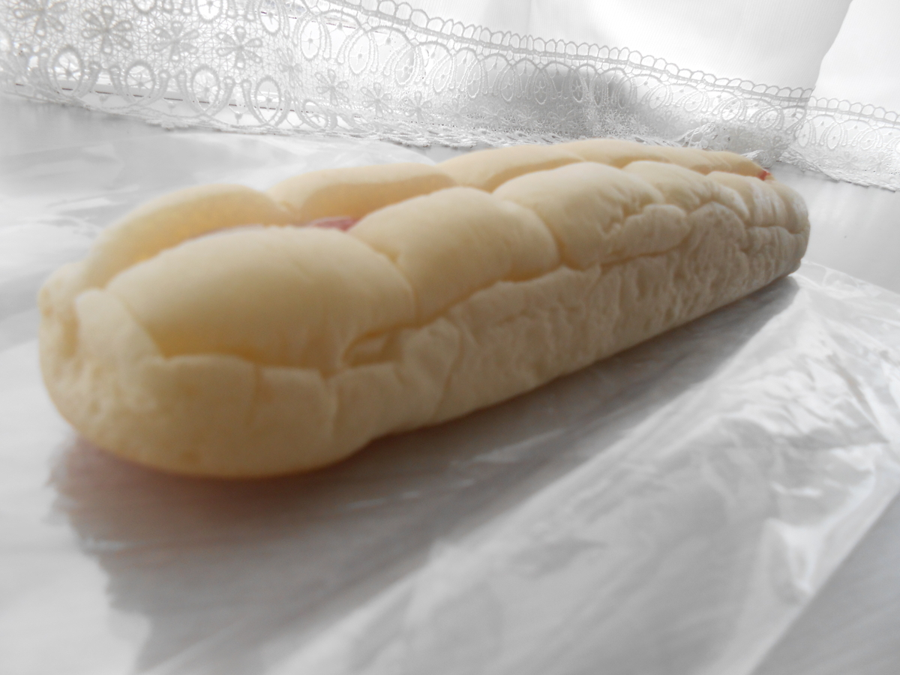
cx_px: 450
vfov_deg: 53.1
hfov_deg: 67.3
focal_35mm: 26
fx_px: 676
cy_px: 338
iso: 125
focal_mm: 4.6
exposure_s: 1/30
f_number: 3.5
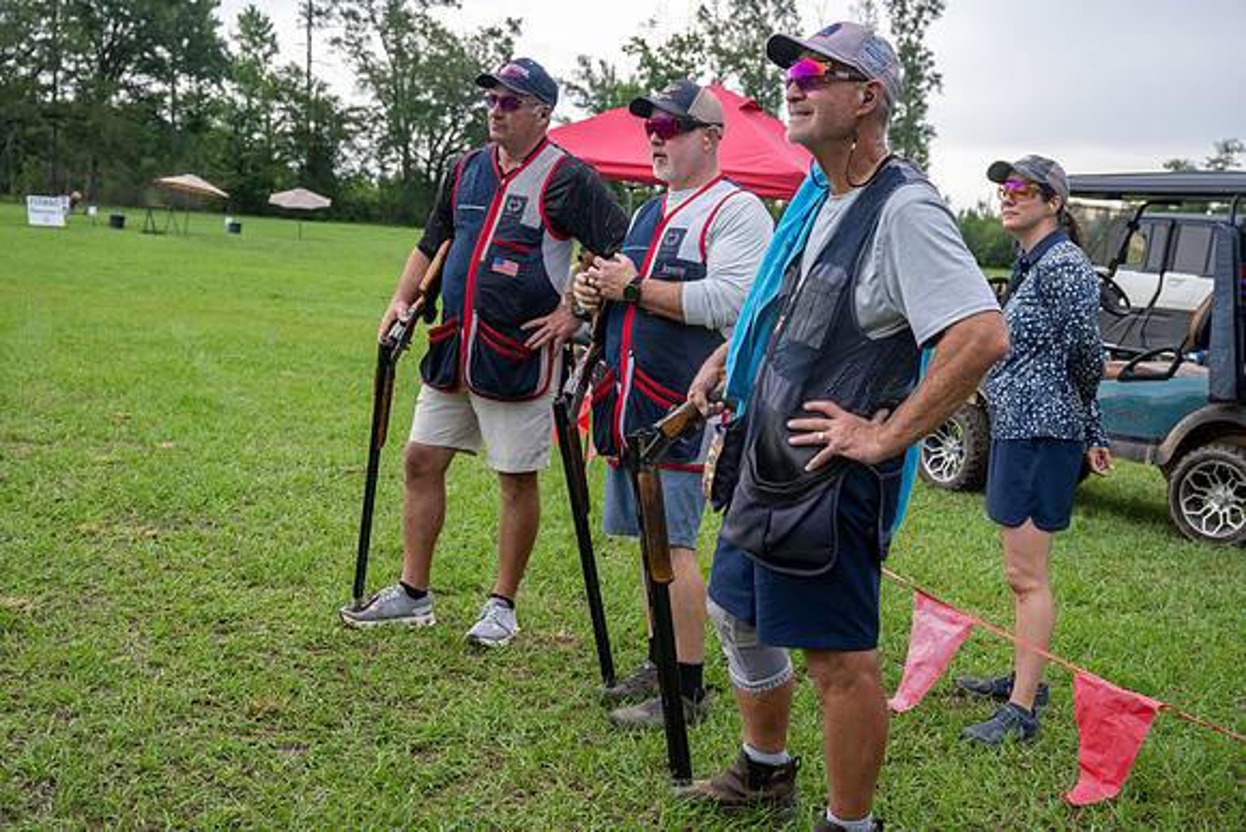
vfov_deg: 31.2
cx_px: 623
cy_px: 416
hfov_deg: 45.4
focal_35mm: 43
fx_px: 1489
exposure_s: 1/100
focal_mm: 43
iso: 64
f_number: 5
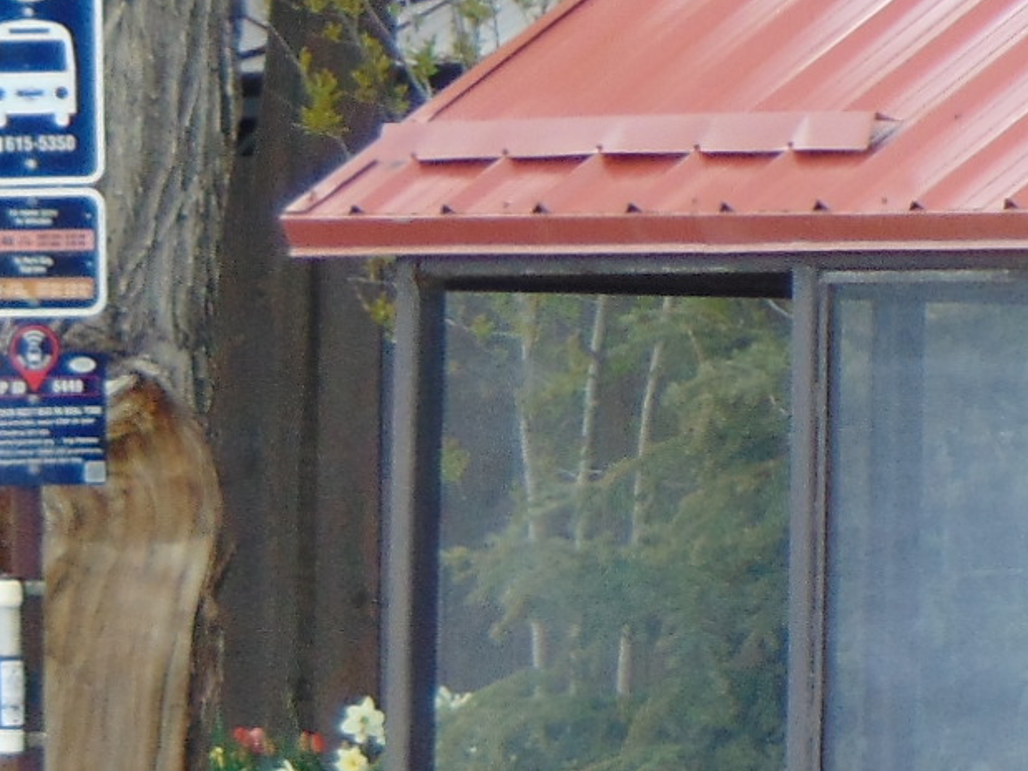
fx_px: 31087
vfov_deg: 1.4
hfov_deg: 1.9
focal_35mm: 1047
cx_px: 1672
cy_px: 638
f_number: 4.1
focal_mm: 44.9
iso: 80
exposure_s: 1/160
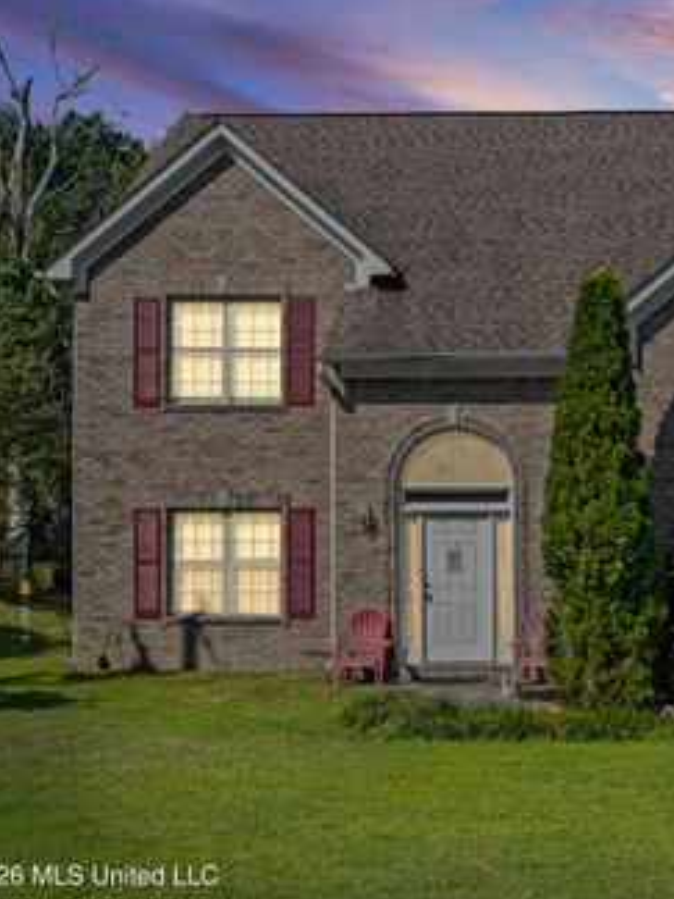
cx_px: 638
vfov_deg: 41.2
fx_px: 1194
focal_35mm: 46
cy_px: 454
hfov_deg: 29.8
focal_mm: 31
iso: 1000
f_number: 9.5
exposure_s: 1/750
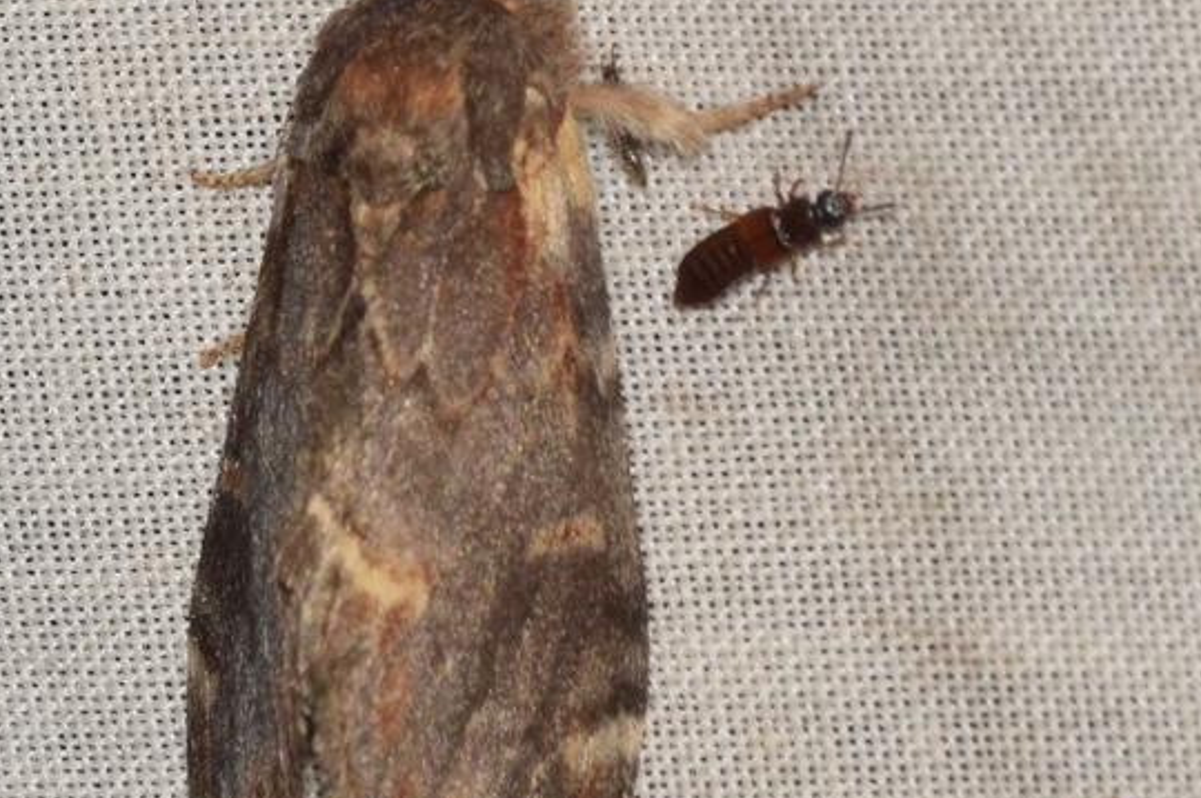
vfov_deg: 3.7
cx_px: 295
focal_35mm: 374
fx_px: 12465
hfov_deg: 5.5
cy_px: 369
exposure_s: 1/160
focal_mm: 140
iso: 400
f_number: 16
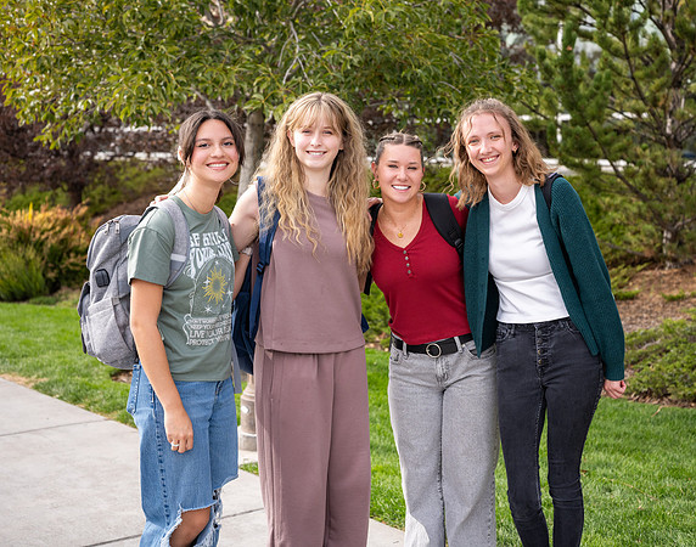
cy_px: 248
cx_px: 393
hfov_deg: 35.2
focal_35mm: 54
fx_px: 1097
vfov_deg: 28.0
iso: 160
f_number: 3.2
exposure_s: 1/800
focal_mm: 44
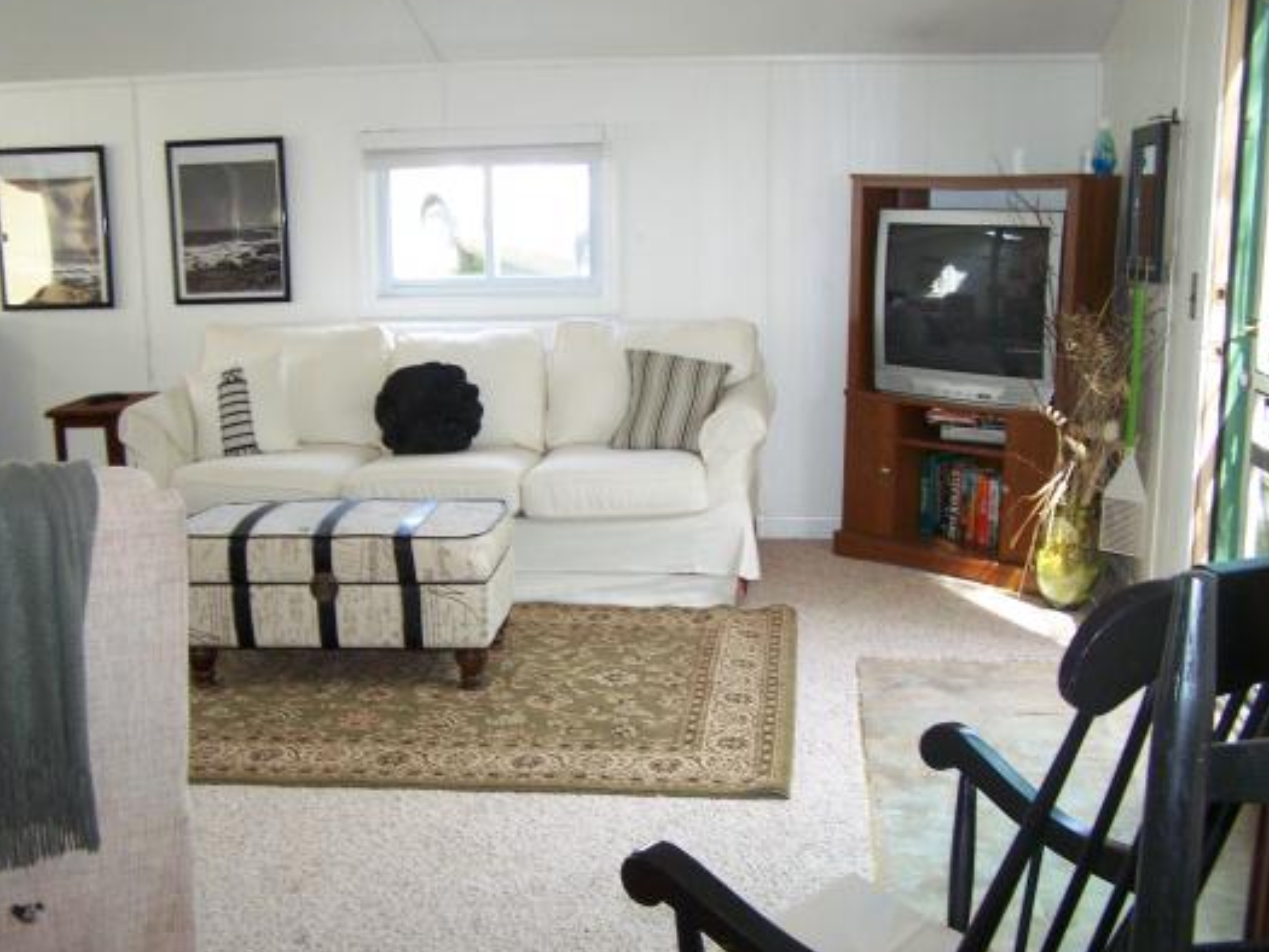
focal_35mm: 42
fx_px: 1540
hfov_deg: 44.8
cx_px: 636
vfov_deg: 34.4
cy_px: 493
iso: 160
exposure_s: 1/60
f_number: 2.8
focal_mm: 6.3
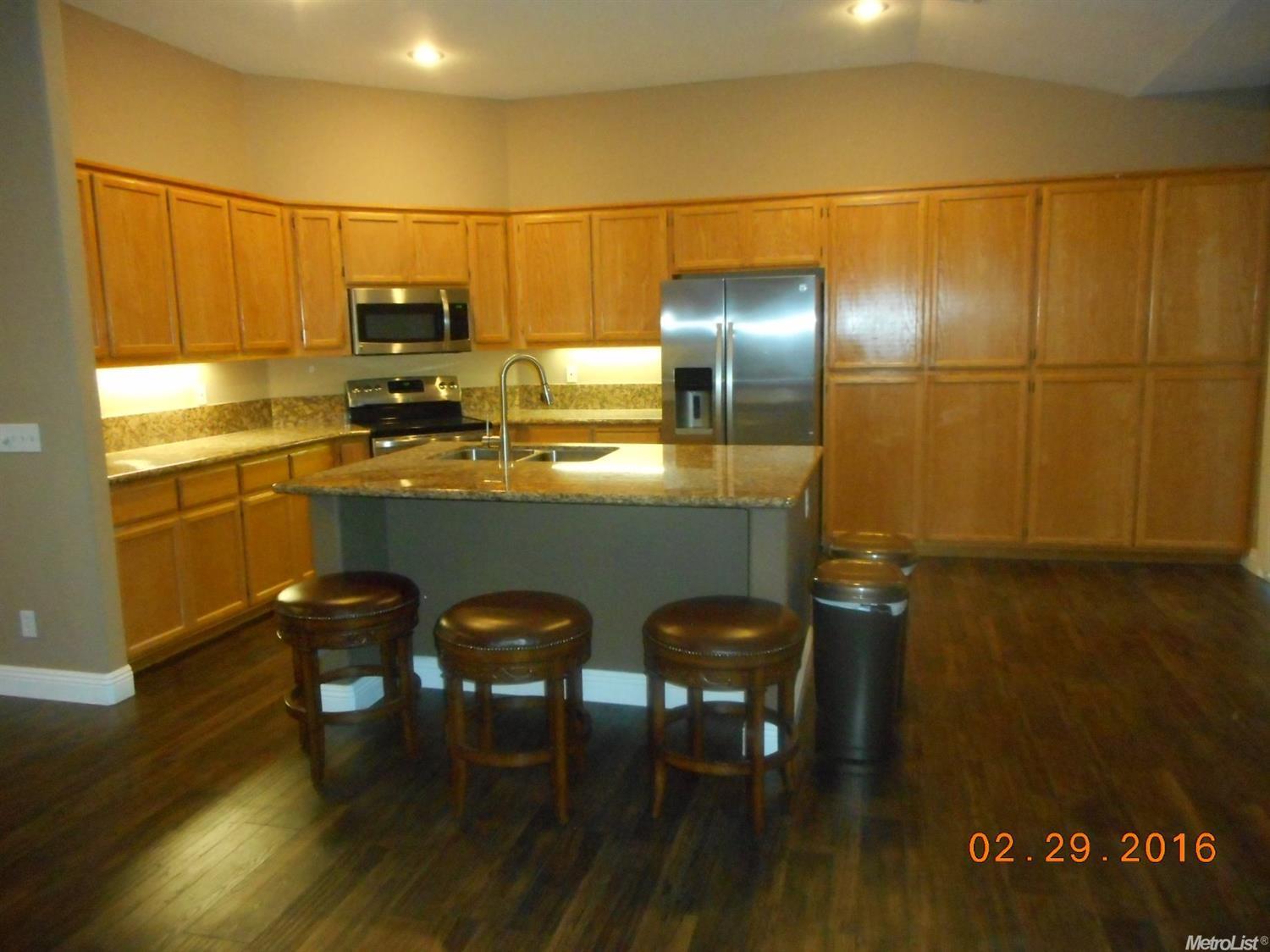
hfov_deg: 69.4
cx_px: 635
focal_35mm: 25
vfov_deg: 54.9
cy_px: 476
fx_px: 917
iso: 800
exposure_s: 1/25
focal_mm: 4.5
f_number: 3.7
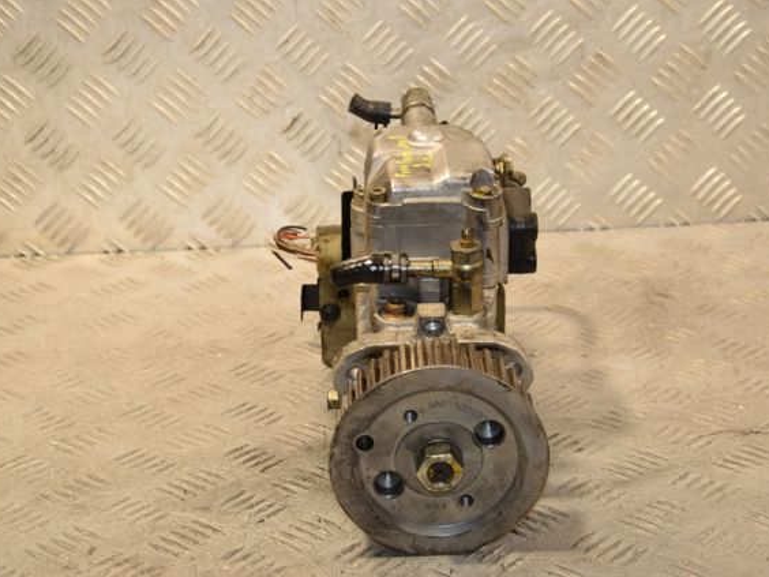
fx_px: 1888
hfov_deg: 23.0
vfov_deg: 17.4
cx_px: 395
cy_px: 289
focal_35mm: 85
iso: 800
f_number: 6.3
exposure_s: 1/200
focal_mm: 52
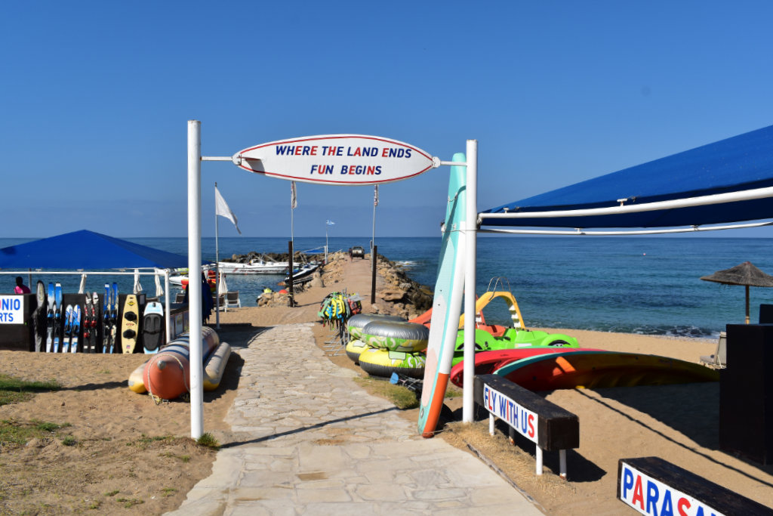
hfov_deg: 61.9
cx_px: 386
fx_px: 644
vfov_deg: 43.6
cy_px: 258
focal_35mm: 30
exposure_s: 1/500
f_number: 11
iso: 200
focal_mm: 20
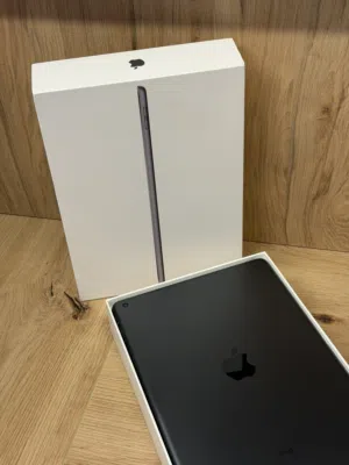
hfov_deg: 30.3
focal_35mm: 48
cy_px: 232
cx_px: 174
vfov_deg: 39.7
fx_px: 645
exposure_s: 1/50
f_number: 1.78
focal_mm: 6.76
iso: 80
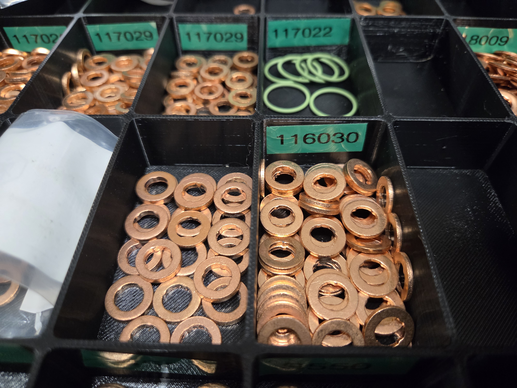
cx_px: 258
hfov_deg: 73.9
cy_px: 194
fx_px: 344
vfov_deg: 58.9
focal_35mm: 23
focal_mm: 5.4
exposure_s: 1/100
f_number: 1.8
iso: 500
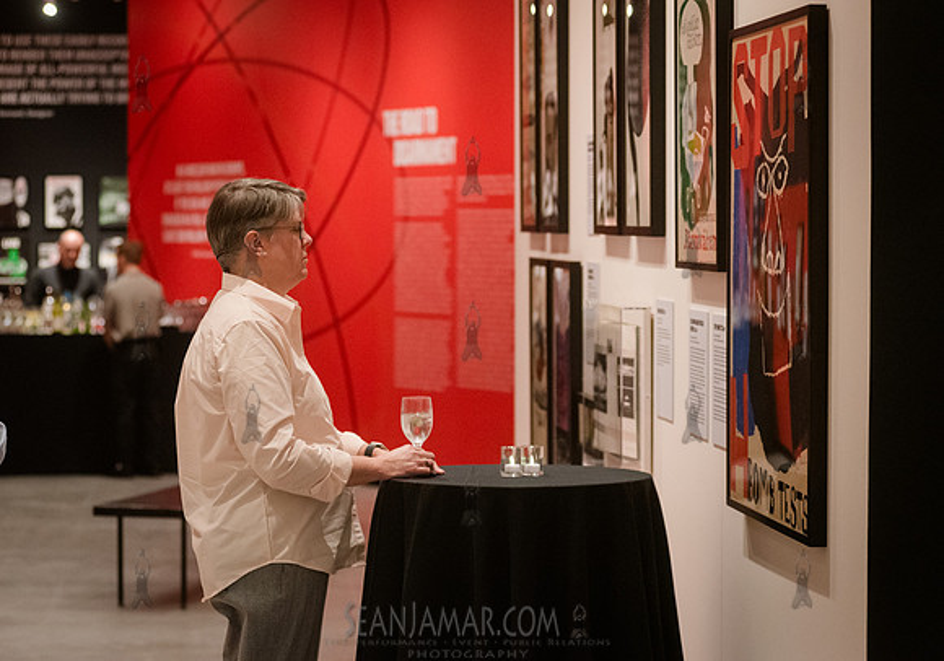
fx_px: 2504
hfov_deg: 21.3
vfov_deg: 15.0
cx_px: 426
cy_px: 315
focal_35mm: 94
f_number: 3.5
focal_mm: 86
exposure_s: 1/160
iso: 8000
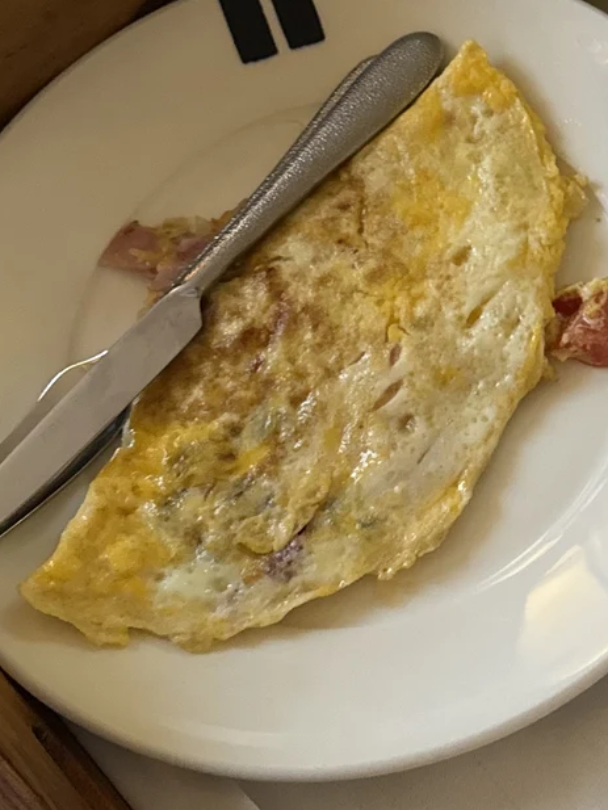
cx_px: 754
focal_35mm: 70
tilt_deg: -62.8
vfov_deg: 27.4
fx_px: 1639
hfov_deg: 19.6
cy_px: 202
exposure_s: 1/33
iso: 800
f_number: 1.78
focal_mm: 6.76
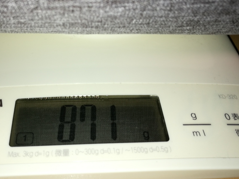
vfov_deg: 38.4
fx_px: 255
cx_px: 90
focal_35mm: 37
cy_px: 68
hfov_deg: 49.7
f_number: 2.2
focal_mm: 4.5
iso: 64
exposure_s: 1/60
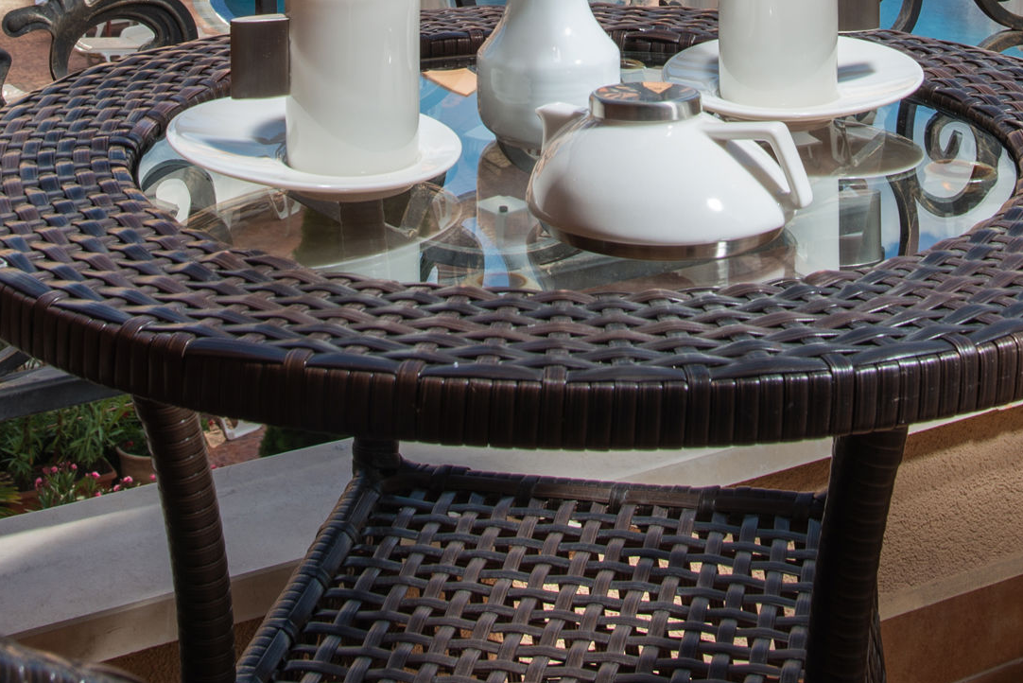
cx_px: 535
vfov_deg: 17.3
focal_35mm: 68
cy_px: -451
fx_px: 1933
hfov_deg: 29.6
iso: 100
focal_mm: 20
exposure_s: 1/50
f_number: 11
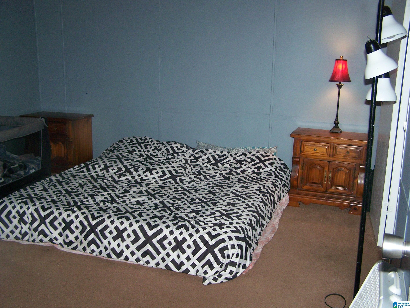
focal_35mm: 38
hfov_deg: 48.9
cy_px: 154
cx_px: 205
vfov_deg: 37.8
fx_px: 450
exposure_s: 1/60
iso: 160
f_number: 2.8
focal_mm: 6.3
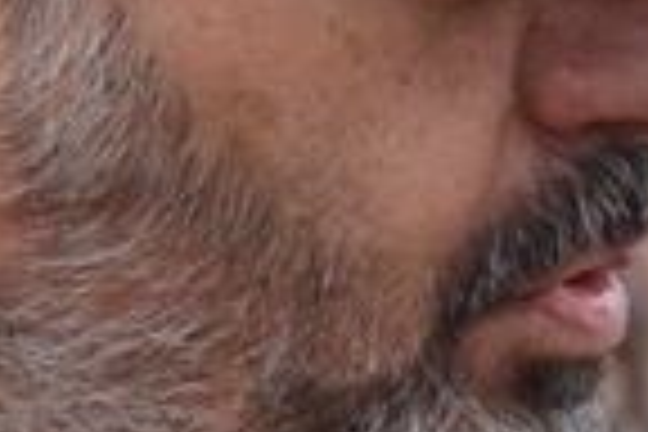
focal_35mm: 693
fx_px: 12473
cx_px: 634
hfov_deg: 3.0
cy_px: 385
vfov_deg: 2.0
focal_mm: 125
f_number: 5.6
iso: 250
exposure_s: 1/160
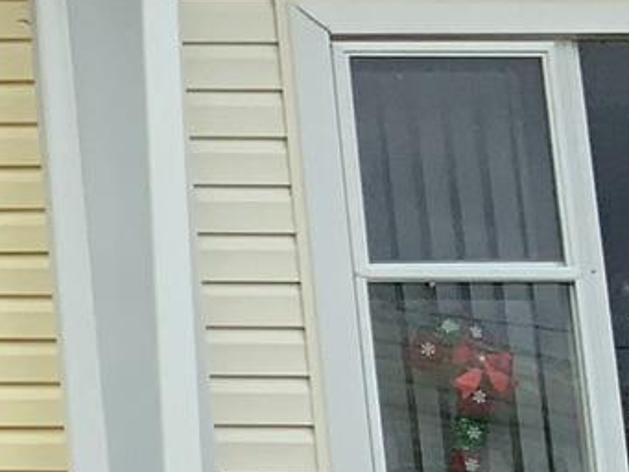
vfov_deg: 8.5
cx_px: -967
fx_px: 3163
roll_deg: -0.8
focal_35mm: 174
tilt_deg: +11.6
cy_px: 242
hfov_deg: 9.8
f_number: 1.8
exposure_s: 1/1279
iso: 16
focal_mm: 3
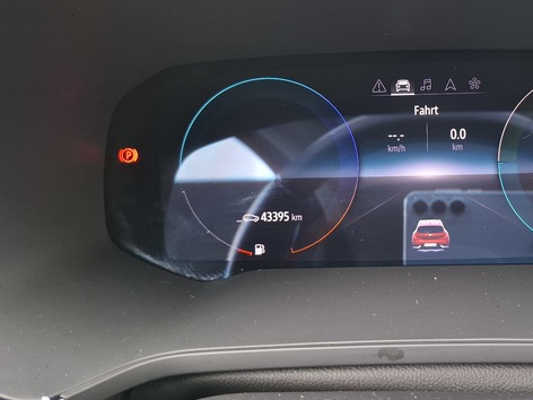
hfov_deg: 45.2
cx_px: 434
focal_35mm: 39
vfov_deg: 36.8
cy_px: 221
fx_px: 601
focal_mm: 5.54
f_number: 1.8
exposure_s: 1/50
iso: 200
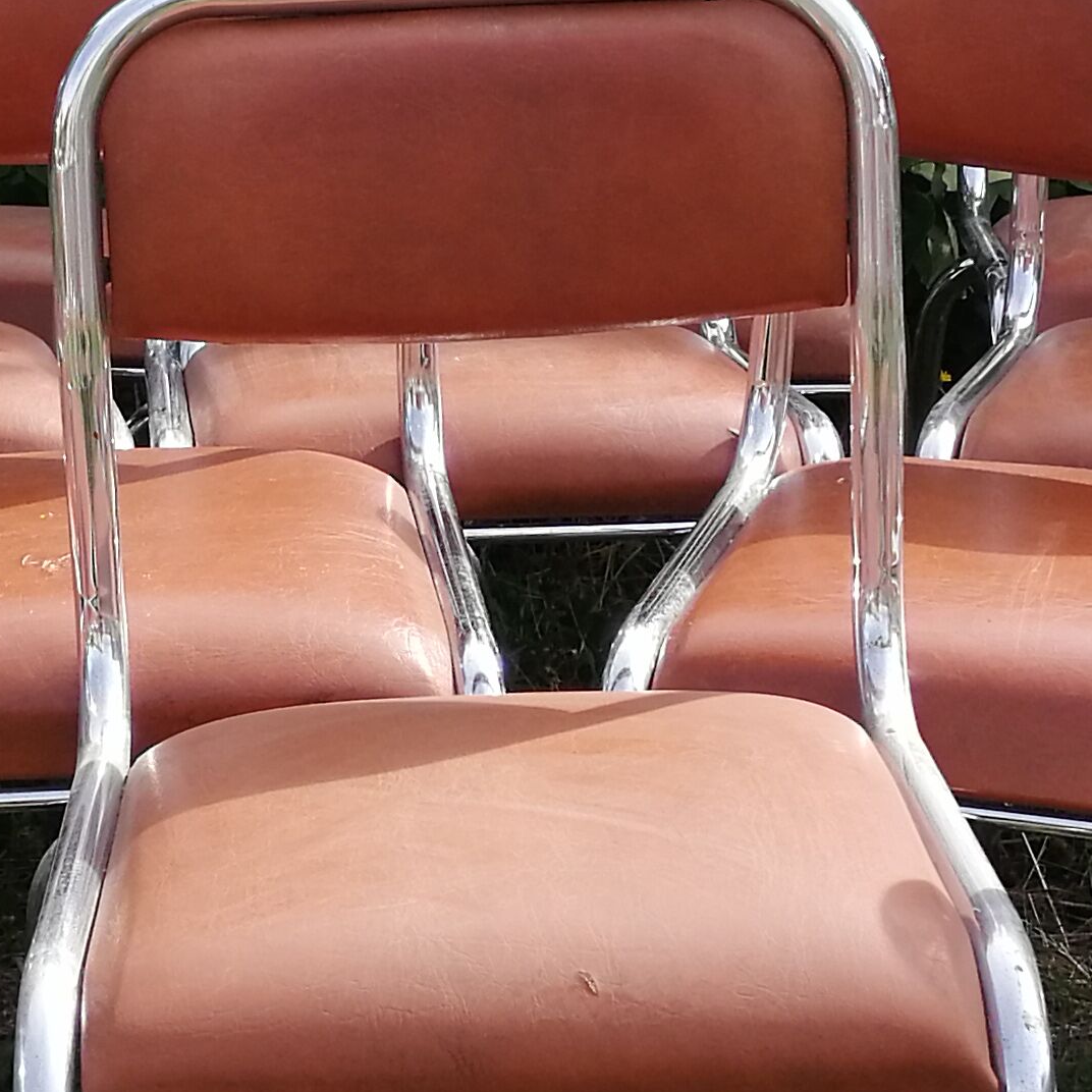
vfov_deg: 15.3
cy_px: 520
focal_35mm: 114
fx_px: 4069
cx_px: 367
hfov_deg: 15.3
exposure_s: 1/616
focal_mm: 3.95
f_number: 1.8
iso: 50
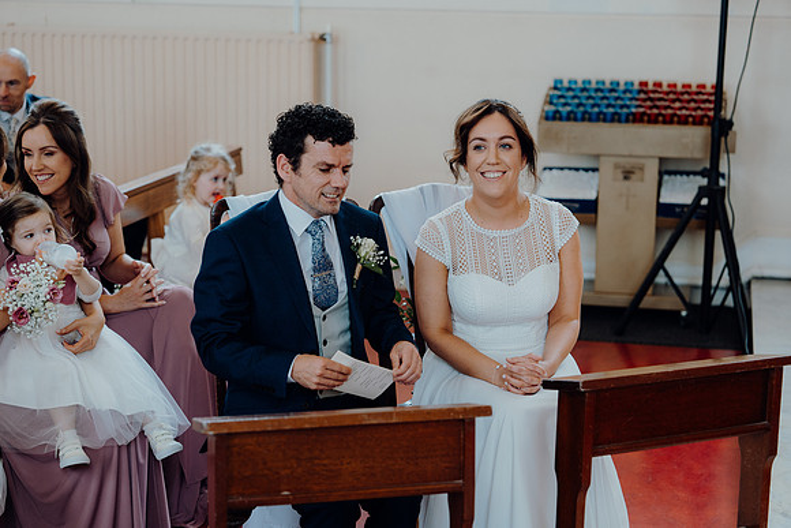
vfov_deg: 19.5
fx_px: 1538
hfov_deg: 28.8
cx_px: 396
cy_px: 264
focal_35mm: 70
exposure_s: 1/200
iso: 640
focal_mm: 70
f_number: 2.8
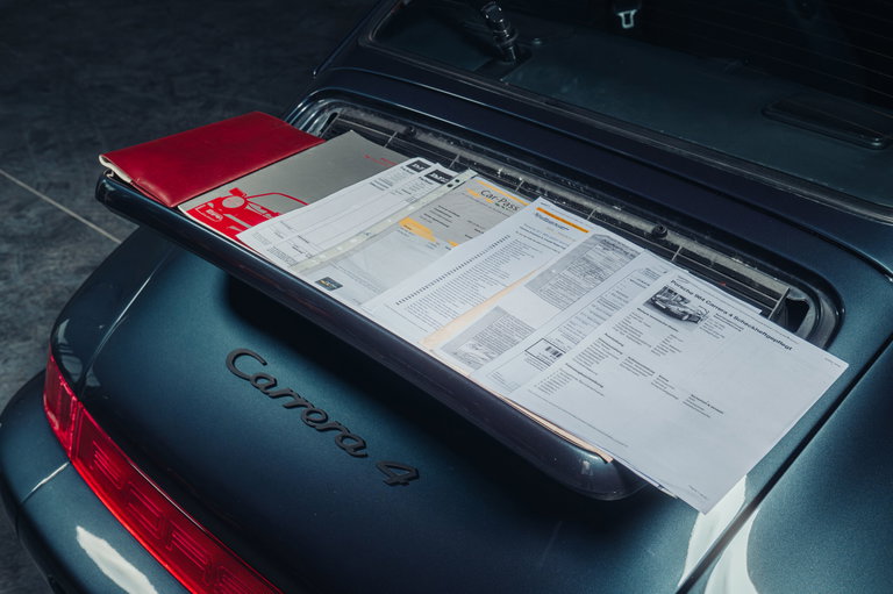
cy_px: 297
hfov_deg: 46.4
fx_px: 1041
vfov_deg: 31.9
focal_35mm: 42
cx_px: 446
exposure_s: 1/40
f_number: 7.1
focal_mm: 42
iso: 800
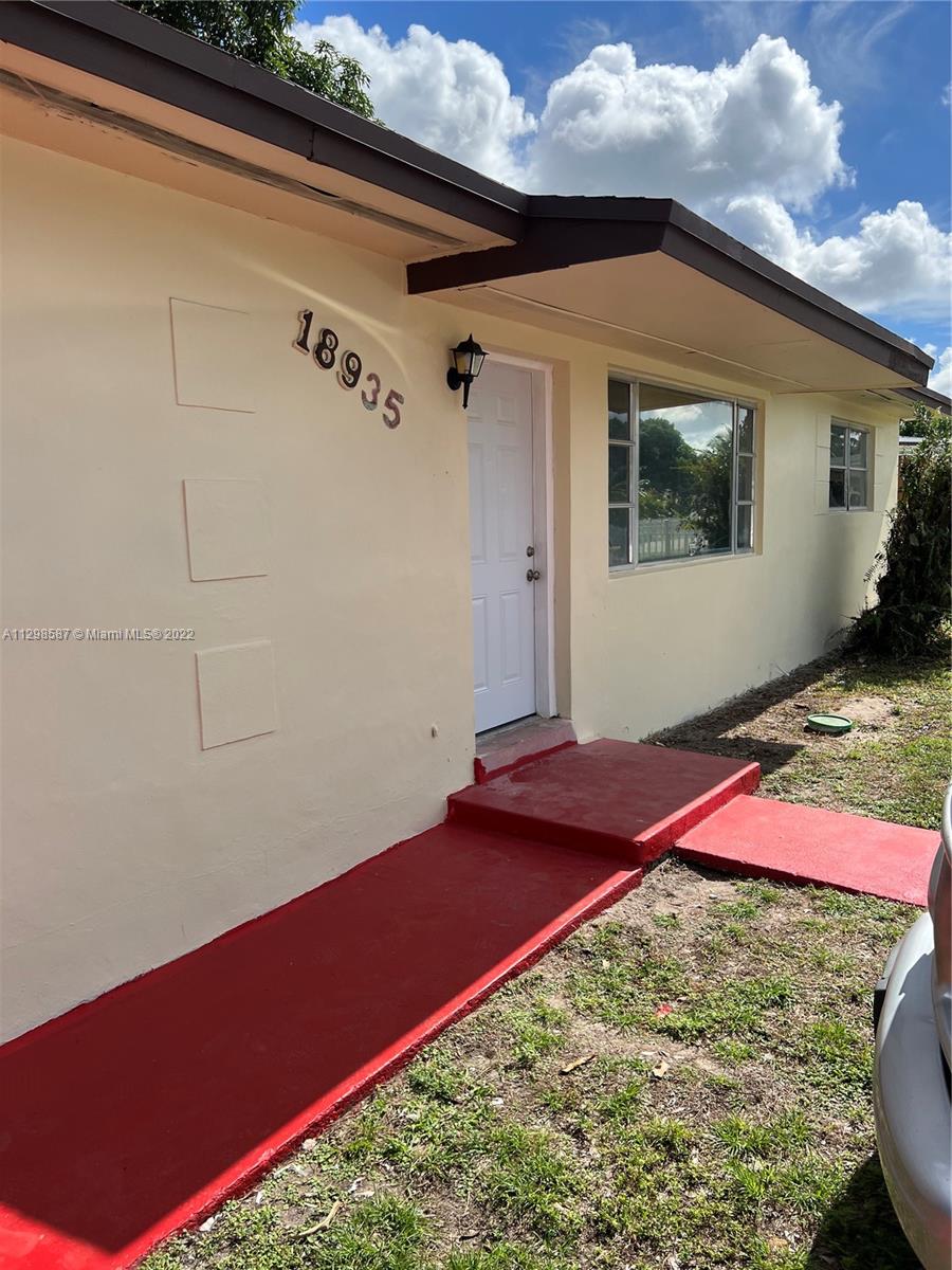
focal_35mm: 26
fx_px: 953
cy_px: 635
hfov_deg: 53.1
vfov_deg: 67.3
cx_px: 476
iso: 50
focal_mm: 5.7
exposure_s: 1/3968
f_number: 1.5
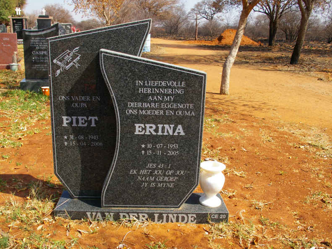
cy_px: 126
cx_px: 145
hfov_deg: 51.8
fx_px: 341
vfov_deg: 40.1
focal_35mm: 36
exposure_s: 1/180
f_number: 9.5
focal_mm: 21
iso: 200
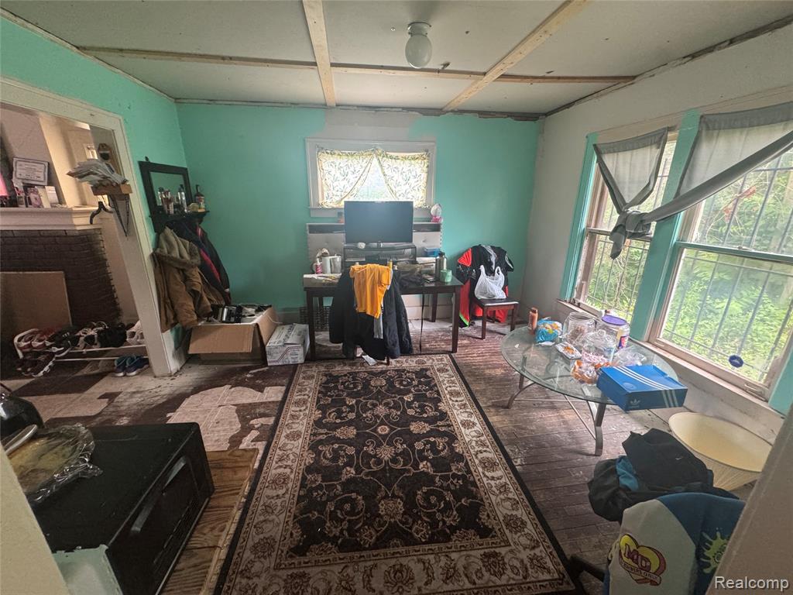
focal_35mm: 14
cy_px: 298
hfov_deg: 102.1
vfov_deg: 85.7
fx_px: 321
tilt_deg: -17.8
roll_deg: -0.7
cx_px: 396
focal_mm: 2.22
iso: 500
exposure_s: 1/60
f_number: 2.2
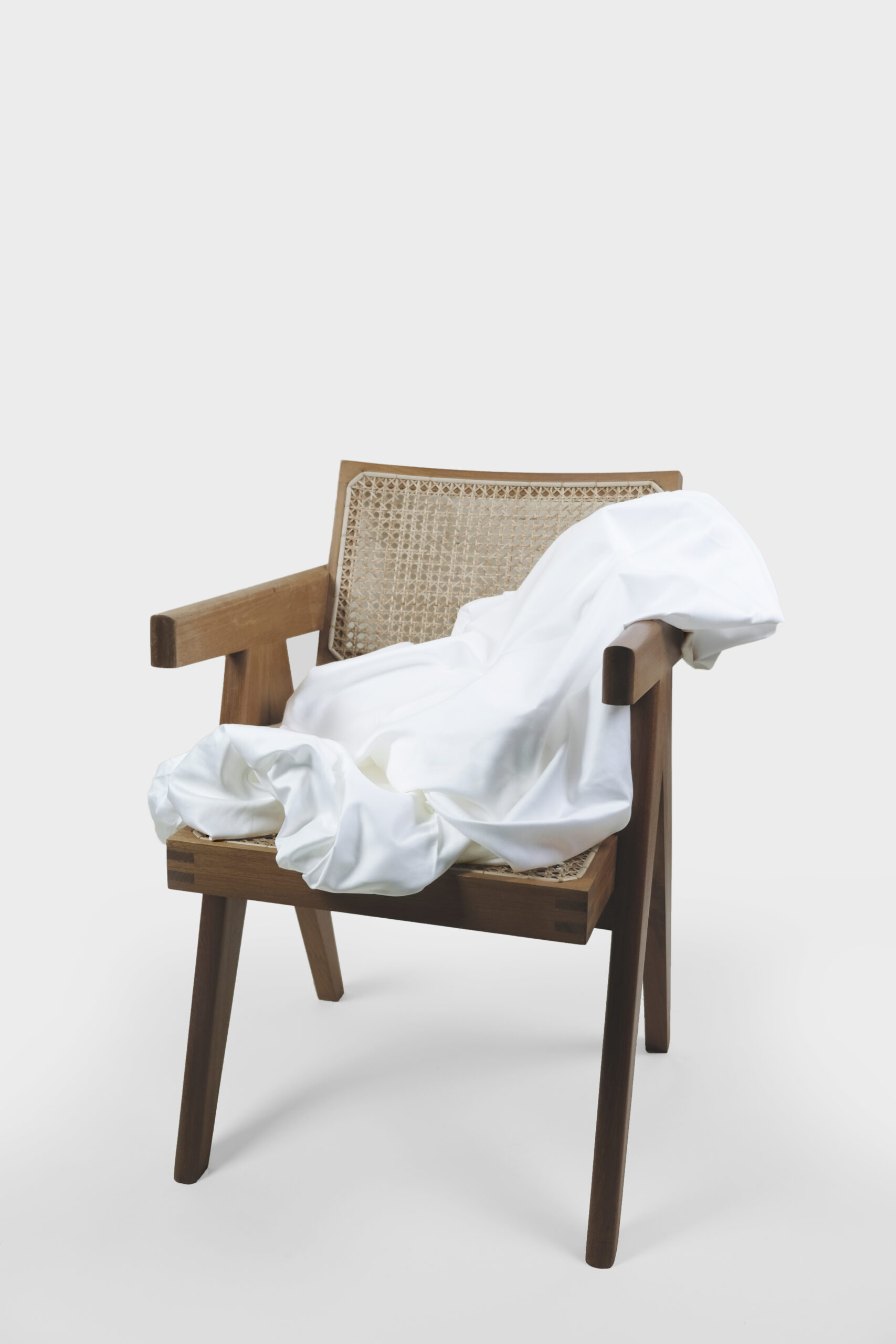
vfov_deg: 58.7
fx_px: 1194
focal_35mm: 32
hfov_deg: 41.1
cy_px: 672
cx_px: 448
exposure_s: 1/70
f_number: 3.2
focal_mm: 21.4
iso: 200
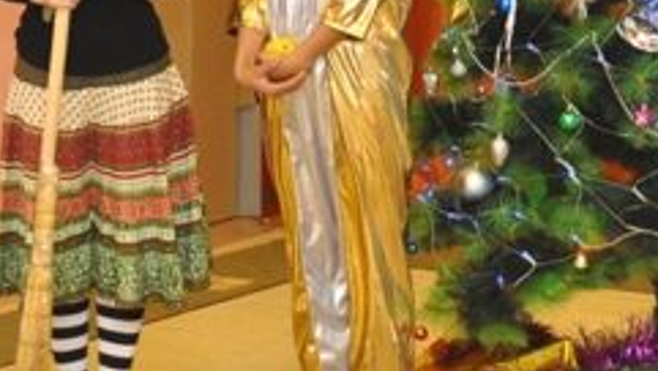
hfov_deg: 13.2
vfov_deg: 7.7
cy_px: -34
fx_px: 2724
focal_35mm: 156
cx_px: -248
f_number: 4.2
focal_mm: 30
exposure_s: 1/60
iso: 800
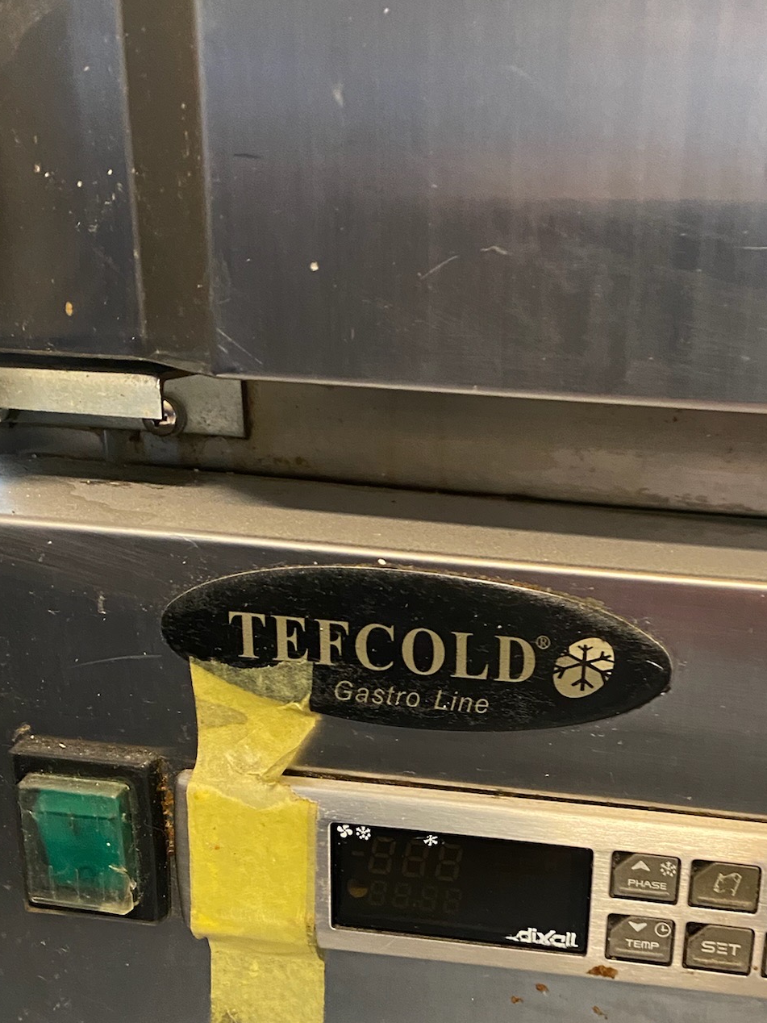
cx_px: 557
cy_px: 758
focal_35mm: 42
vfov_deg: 43.5
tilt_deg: -21.1
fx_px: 1241
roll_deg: -2.7
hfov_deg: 33.8
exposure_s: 1/33
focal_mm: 4.25
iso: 500
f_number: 1.8
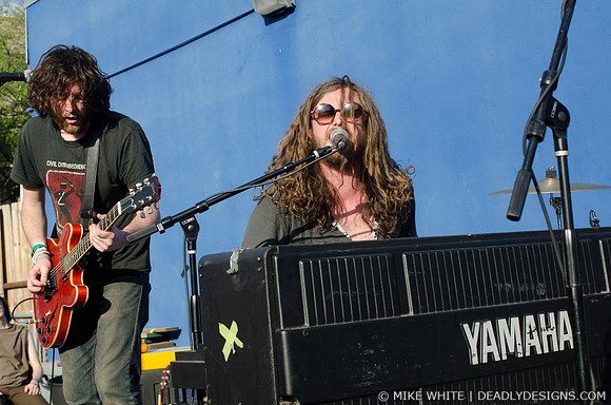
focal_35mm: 60
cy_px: 202
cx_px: 306
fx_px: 1016
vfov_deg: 22.5
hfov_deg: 33.5
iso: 100
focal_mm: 40
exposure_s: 1/250
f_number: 7.1
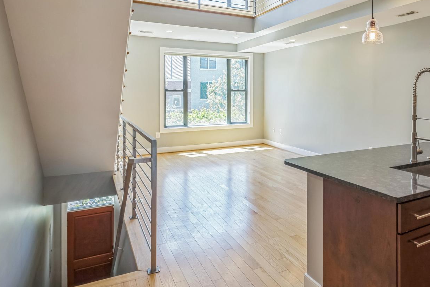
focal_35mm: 25
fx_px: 299
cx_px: 295
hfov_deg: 69.0
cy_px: 95
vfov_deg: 50.3
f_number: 7.1
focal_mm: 10
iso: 125
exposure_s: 1/20
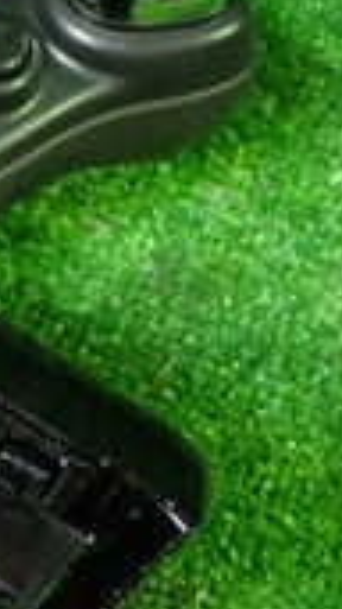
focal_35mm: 145
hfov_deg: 7.6
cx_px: -574
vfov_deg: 14.6
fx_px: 2341
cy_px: 584
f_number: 2.7
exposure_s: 1/30
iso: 800
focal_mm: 6.83
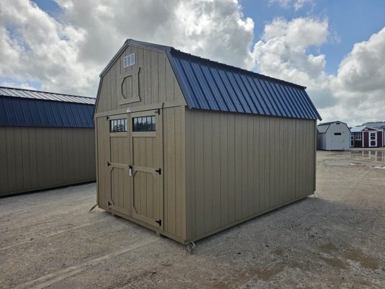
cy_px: 144
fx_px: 256
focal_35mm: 23
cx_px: 192
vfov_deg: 58.9
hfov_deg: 73.9
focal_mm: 6.3
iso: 10
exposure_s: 1/836
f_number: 1.7
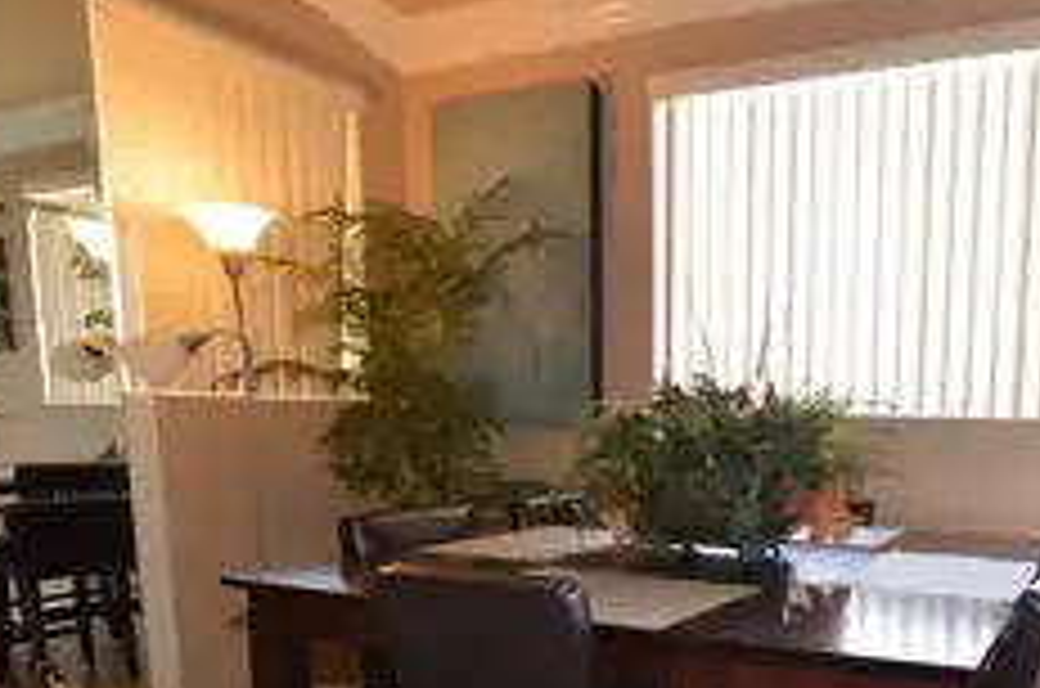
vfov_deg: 46.8
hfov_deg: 63.5
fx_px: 750
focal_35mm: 26
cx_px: 833
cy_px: 549
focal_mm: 10
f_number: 4.5
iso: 400
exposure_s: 1/80
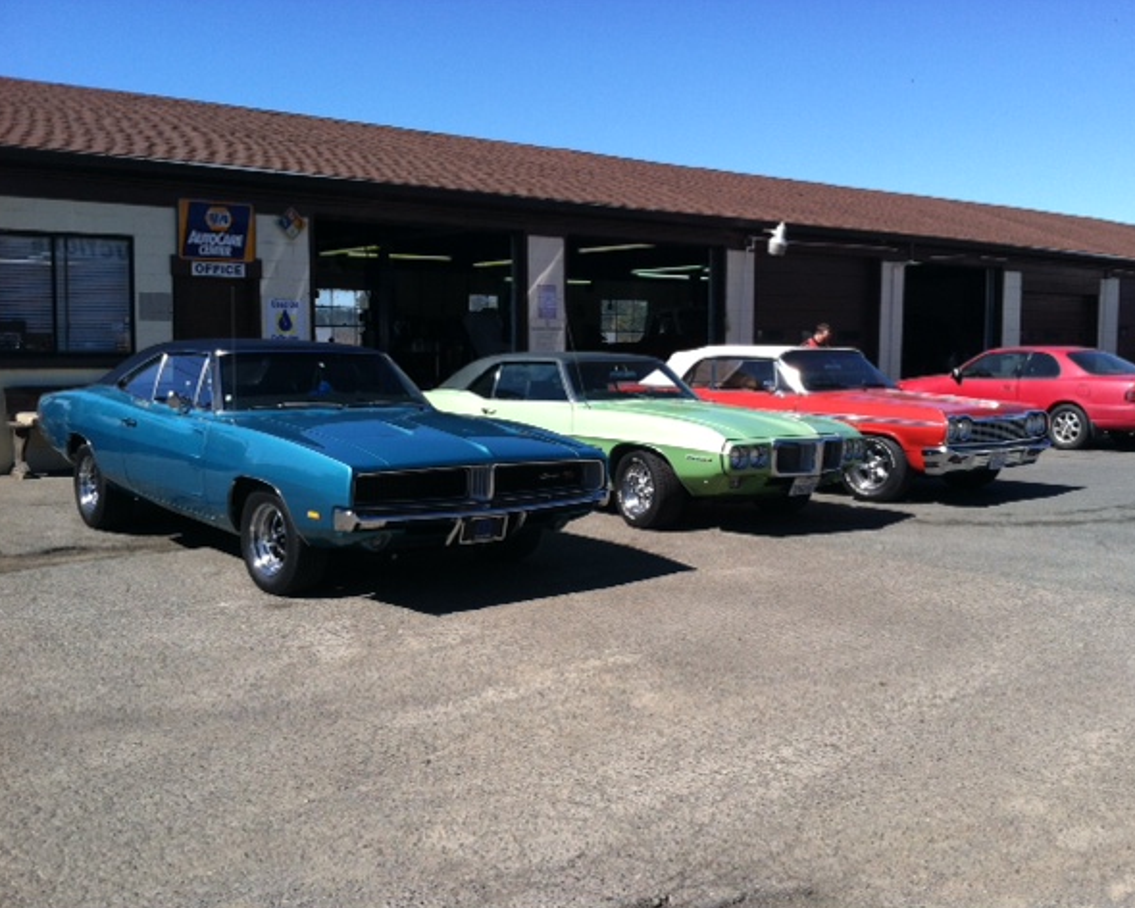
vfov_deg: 40.1
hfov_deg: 49.1
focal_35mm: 37
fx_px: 1243
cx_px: 594
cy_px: 456
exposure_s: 1/968
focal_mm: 3.85
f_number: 2.8
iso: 80
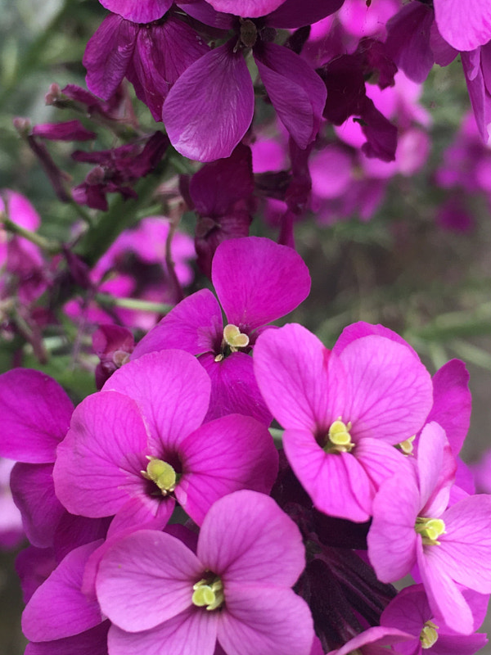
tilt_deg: -43.3
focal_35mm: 58
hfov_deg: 25.2
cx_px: 241
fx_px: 1097
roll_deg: -8.9
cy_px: 296
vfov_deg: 33.2
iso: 25
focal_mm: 4.15
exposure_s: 1/50
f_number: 2.2
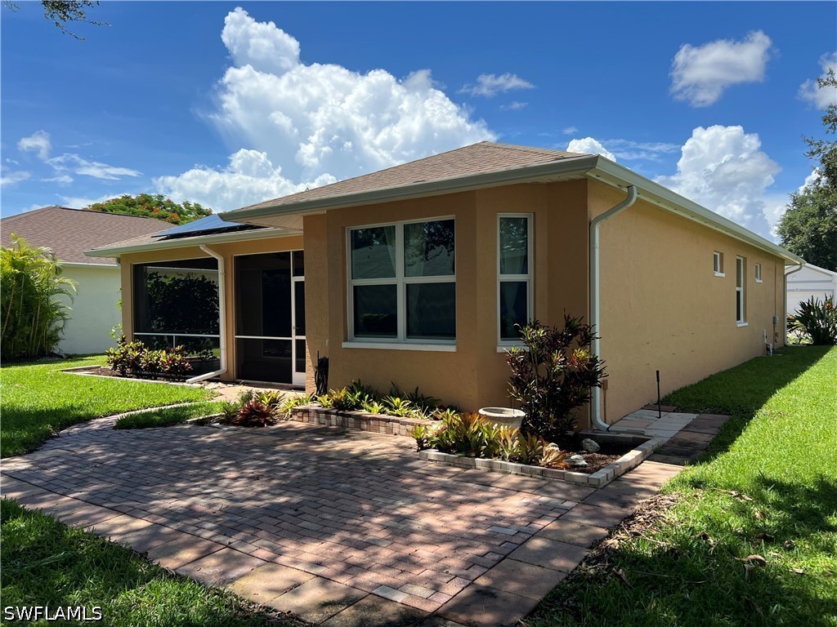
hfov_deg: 67.3
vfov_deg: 53.1
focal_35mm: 26
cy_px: 314
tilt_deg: -1.2
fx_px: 629
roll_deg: +0.7
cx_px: 418
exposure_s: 1/2994
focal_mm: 5.7
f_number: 1.5
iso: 50
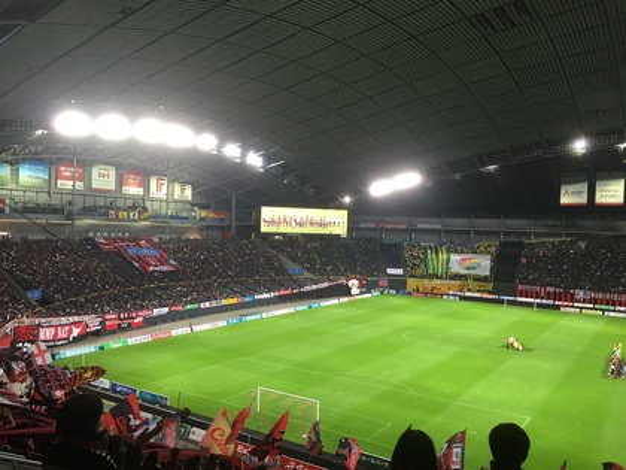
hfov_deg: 61.7
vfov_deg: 48.2
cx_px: 313
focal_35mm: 29
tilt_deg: -1.3
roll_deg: -2.0
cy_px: 235
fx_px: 524
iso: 64
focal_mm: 4.15
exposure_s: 1/30
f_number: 2.2
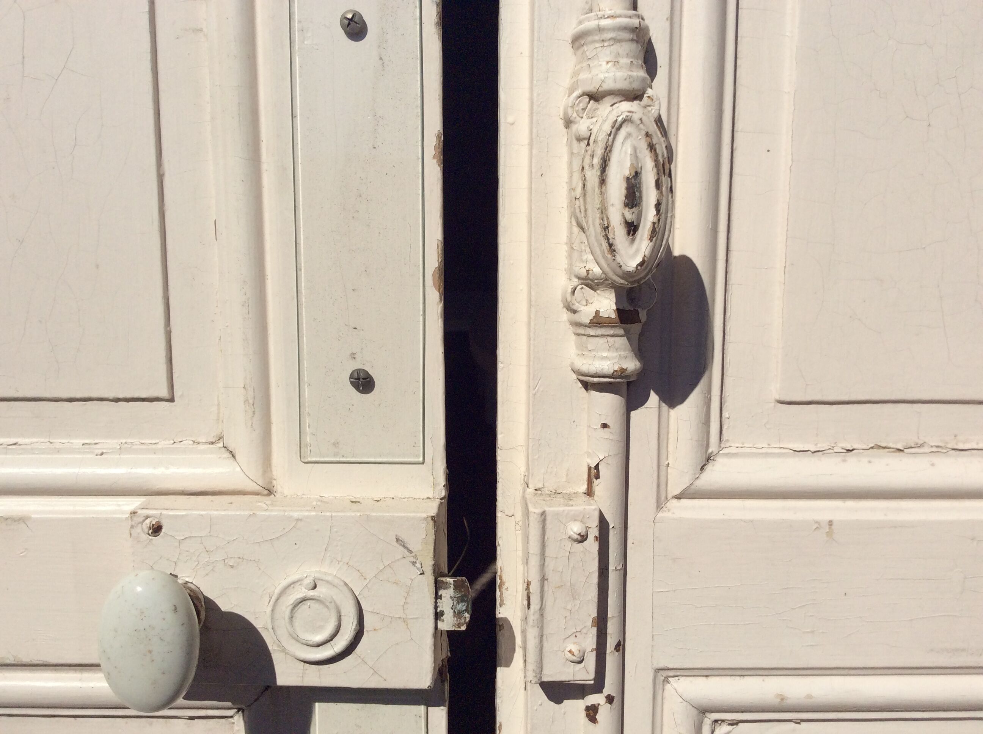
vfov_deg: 44.1
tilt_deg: -16.5
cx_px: 492
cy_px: 367
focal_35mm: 32
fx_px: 907
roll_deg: +1.3
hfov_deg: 56.9
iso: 32
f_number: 2.4
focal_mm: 3.3
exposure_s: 1/6369
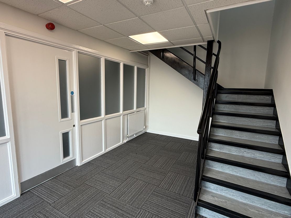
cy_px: 109
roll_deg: -2.1
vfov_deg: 85.7
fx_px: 118
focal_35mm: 14
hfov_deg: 102.1
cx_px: 146
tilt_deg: -8.2
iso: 64
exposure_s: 1/99
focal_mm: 2.22
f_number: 2.2
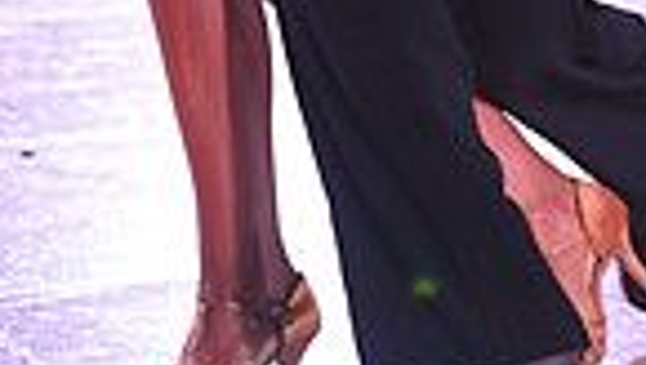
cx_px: 421
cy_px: -779
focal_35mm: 523
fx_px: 8970
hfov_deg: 4.1
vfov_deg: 2.3
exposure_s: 1/320
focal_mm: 125
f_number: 4.5
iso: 2500
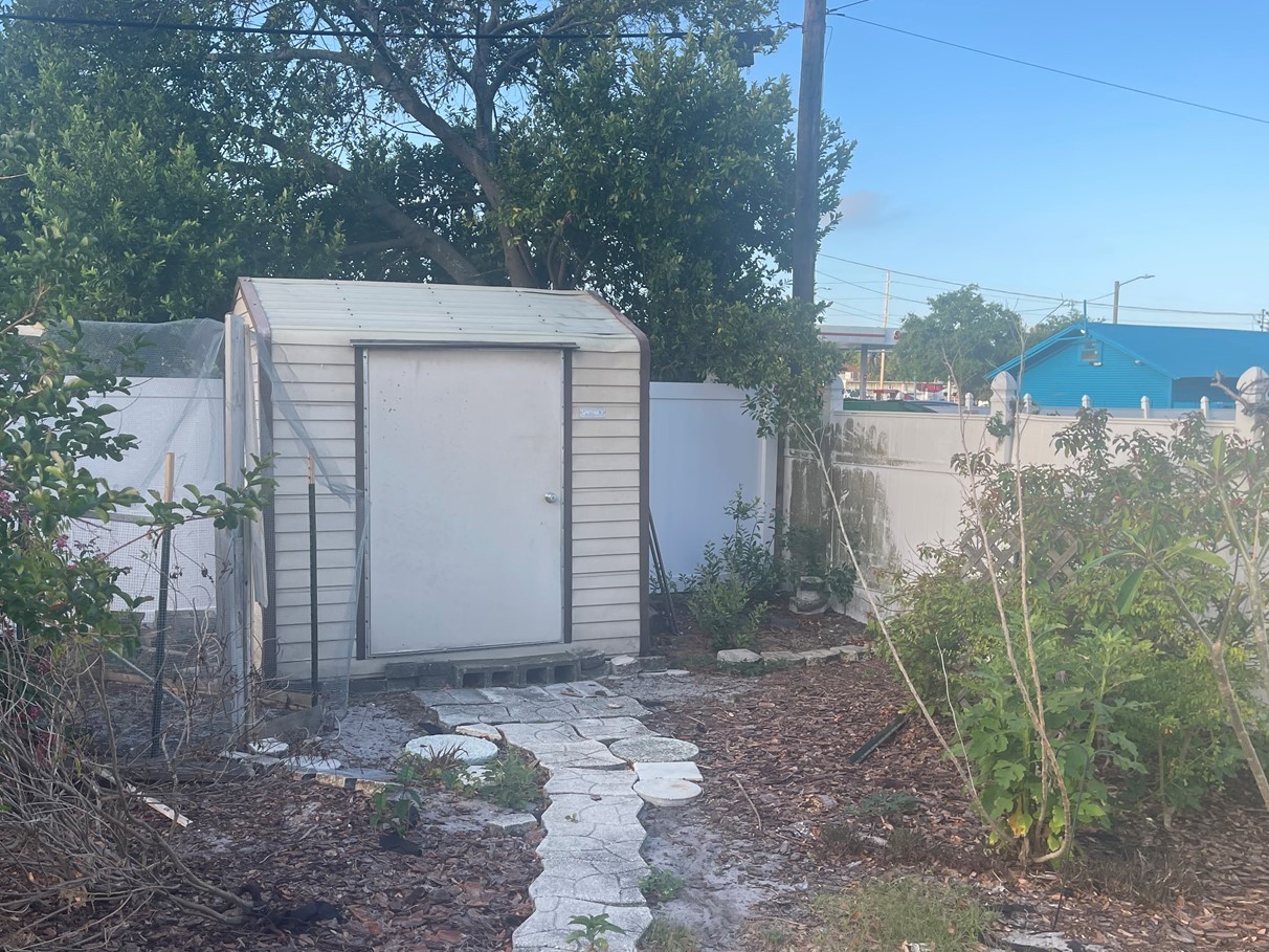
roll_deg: -0.8
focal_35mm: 33
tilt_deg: -4.1
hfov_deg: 55.2
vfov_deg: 42.9
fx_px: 1210
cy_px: 487
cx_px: 553
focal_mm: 5.1
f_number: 1.6
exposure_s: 1/649
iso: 32
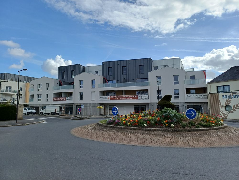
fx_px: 173
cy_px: 90
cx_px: 120
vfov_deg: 54.9
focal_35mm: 25
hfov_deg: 69.4
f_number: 1.8
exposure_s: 1/1565
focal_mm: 4.65
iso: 50
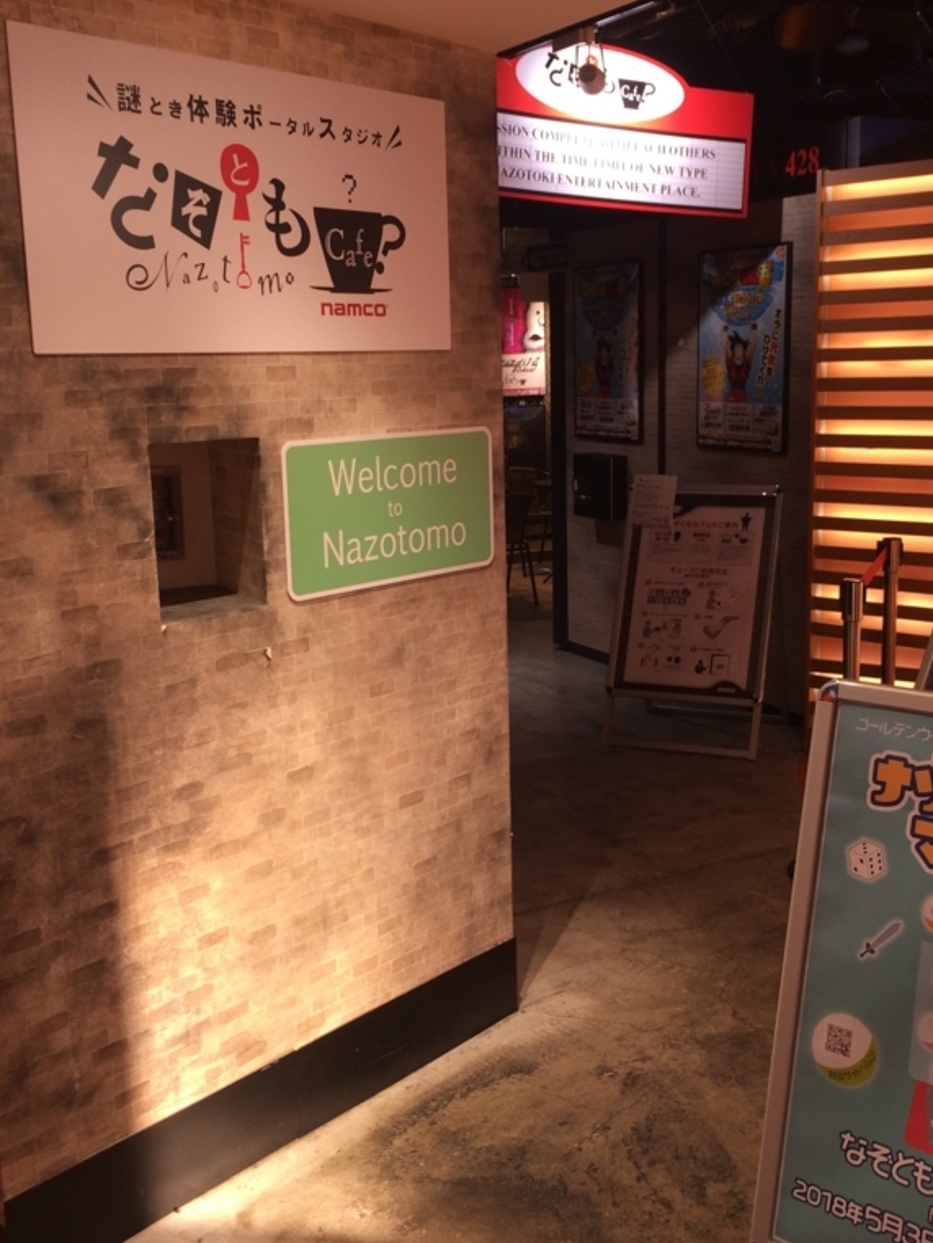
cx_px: 516
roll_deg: +0.7
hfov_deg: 36.8
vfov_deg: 47.9
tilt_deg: -11.7
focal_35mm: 39
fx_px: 1401
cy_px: 624
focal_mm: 4.15
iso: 50
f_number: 2.2
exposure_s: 1/30
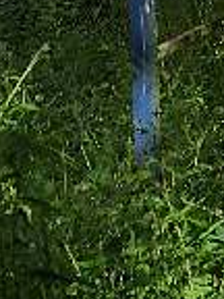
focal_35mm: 278
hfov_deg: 5.3
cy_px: -432
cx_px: 73
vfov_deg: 6.7
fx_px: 2399
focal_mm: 25
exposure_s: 1/800
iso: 200
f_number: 4
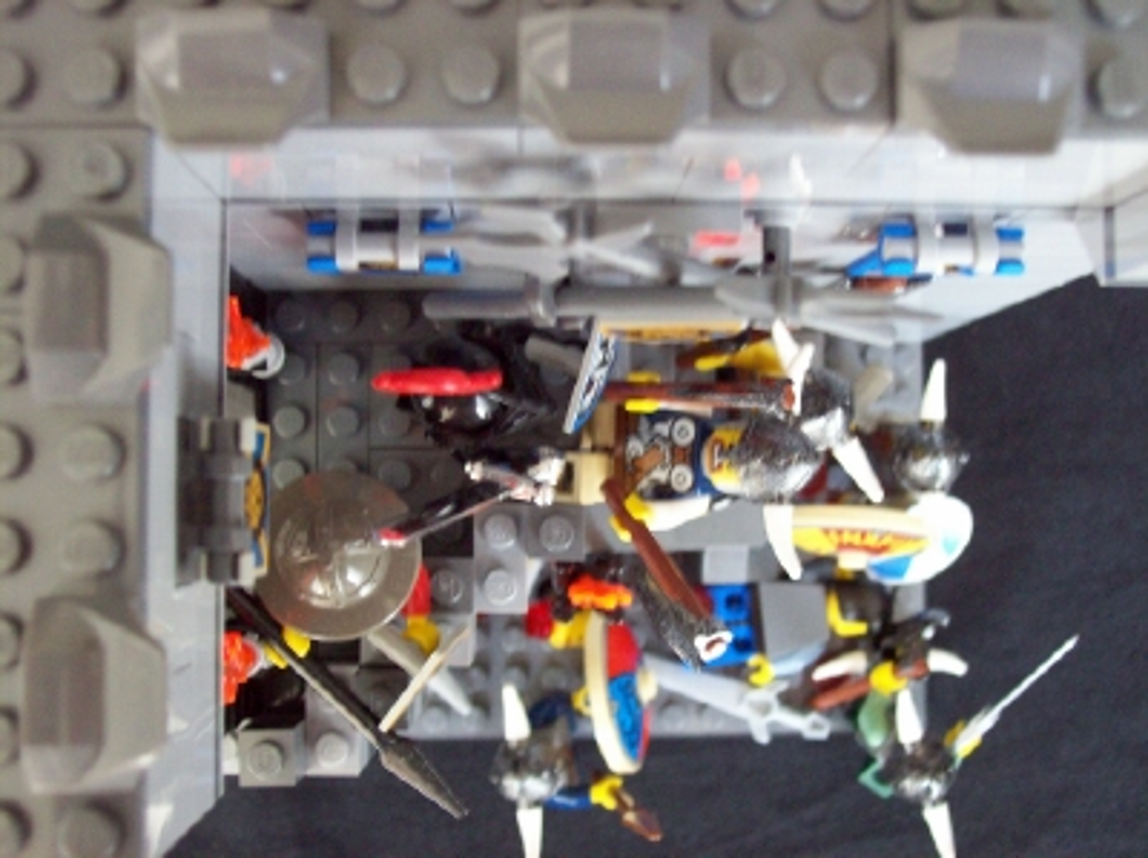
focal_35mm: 45
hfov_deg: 42.1
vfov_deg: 32.1
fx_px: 1491
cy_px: 429
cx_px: 574
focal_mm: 7.6
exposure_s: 1/10.6
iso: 160
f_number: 3
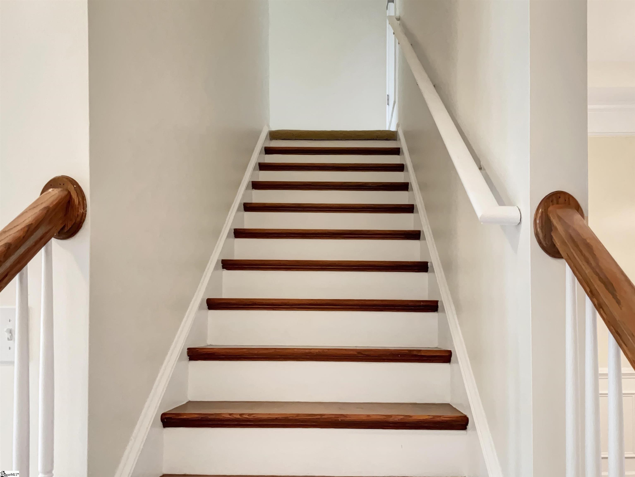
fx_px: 532
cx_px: 318
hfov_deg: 61.6
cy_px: 238
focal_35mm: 29
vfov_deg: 48.3
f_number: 1.8
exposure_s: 1/60
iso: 250
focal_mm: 3
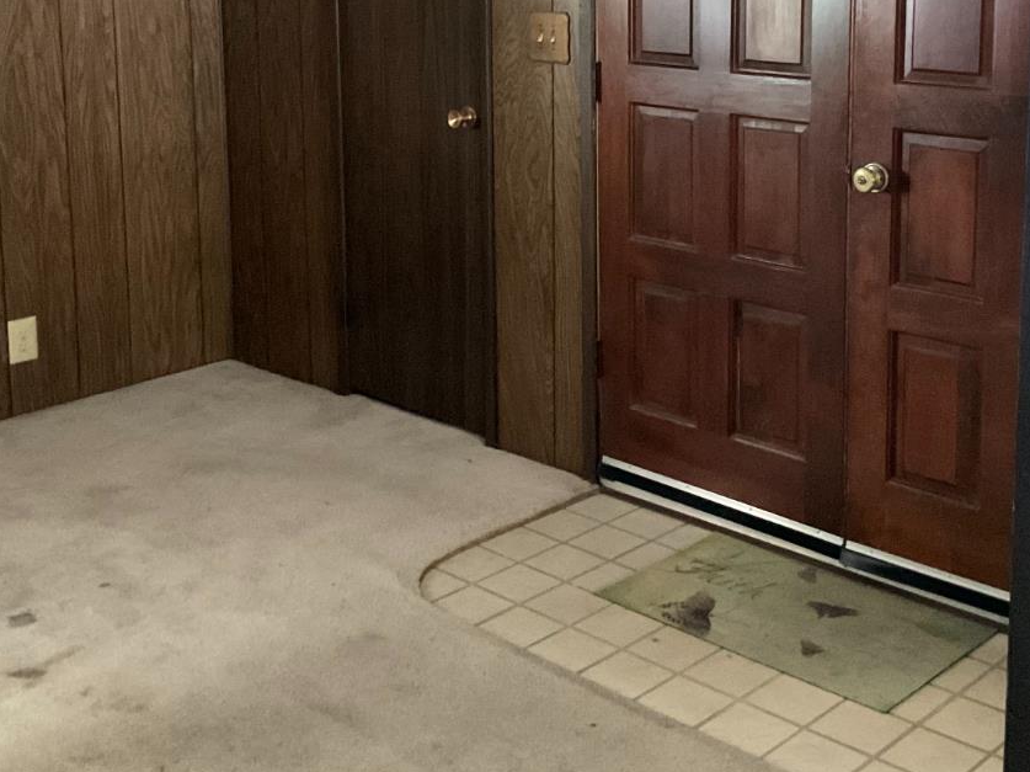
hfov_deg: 36.8
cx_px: 583
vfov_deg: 27.4
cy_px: 137
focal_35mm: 52
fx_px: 1547
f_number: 1.8
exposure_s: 1/24
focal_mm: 3
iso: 500
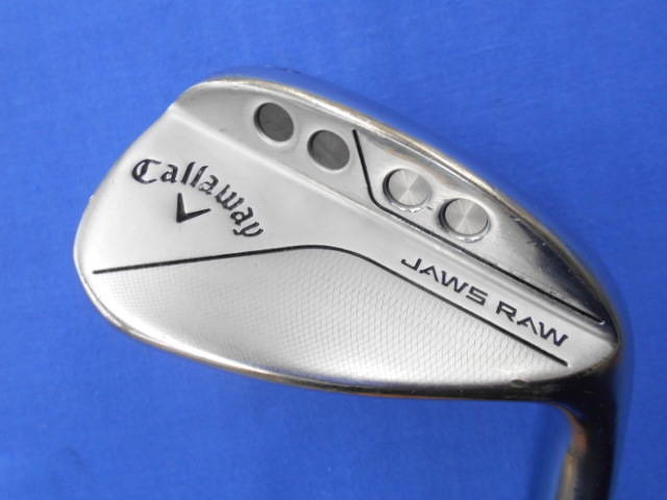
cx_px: 334
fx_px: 501
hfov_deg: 67.3
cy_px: 250
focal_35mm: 26
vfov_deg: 53.1
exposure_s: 1/30
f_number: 3.2
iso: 160
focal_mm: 4.6
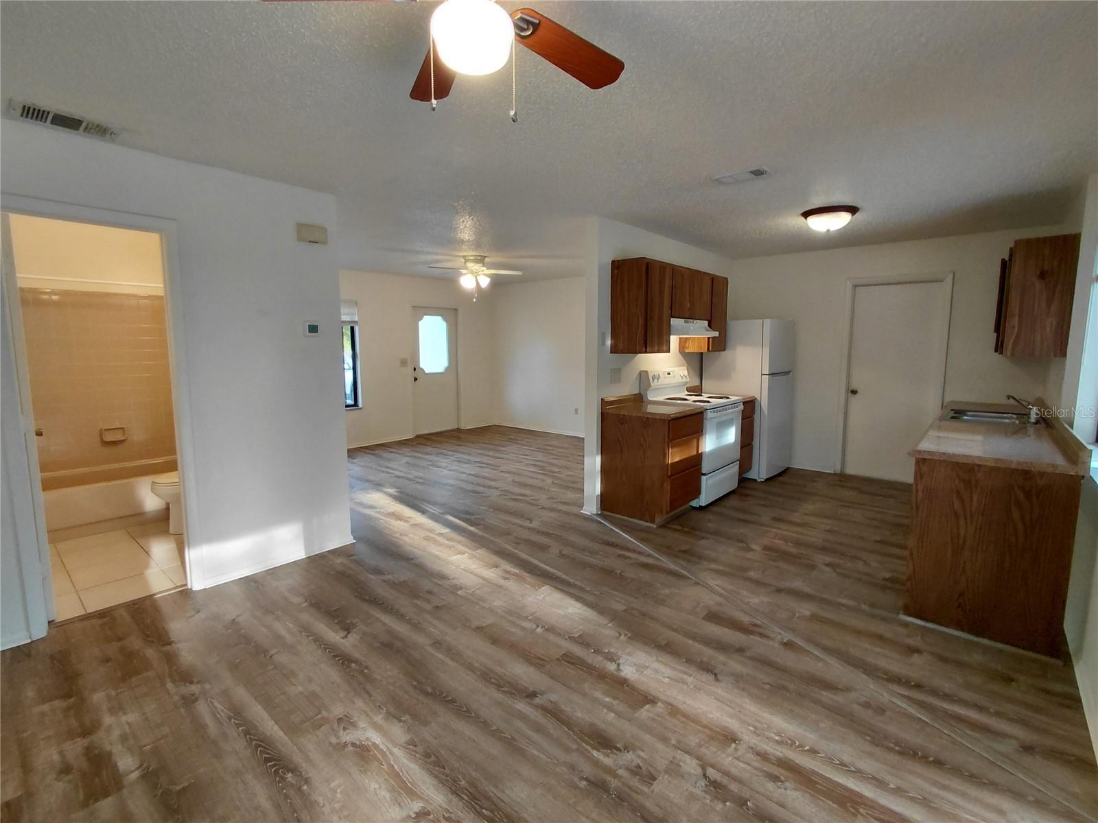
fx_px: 508
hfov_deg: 94.5
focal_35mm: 16
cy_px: 412
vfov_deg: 78.1
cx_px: 549
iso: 160
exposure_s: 1/60
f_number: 2.2
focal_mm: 1.64
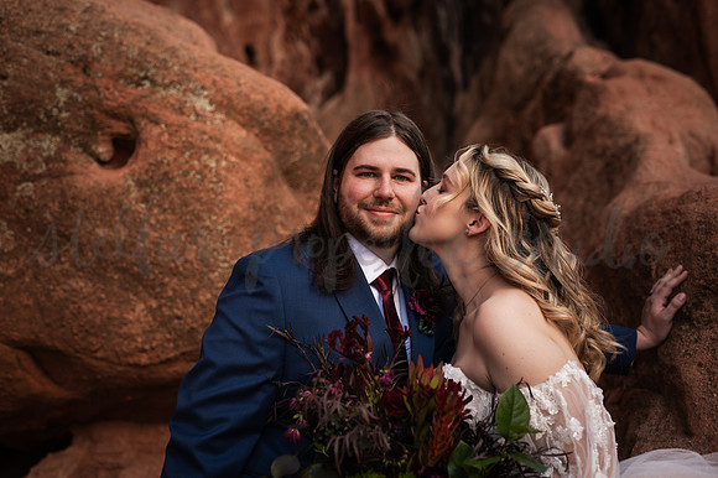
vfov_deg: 27.0
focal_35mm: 50
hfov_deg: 39.6
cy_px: 239
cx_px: 359
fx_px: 997
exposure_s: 1/320
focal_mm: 50
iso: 250
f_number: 2.8
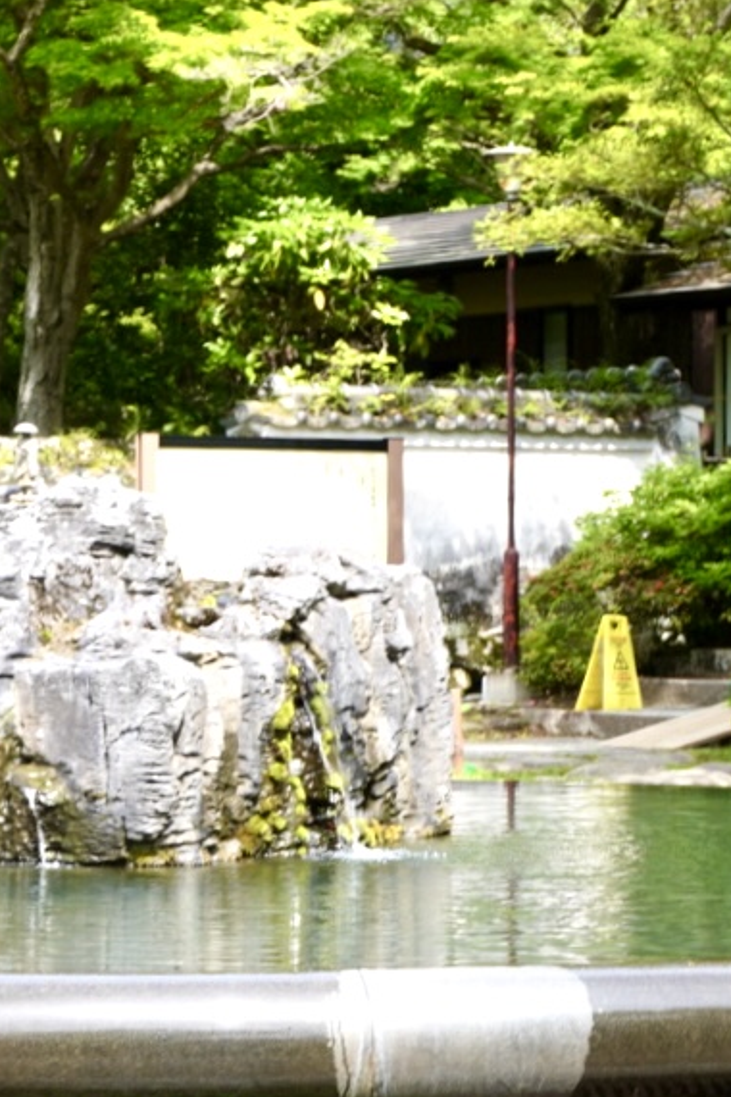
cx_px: 148
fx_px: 2894
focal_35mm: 95
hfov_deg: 14.3
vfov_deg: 21.5
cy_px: 518
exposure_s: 1/100
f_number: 8
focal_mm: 31
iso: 100
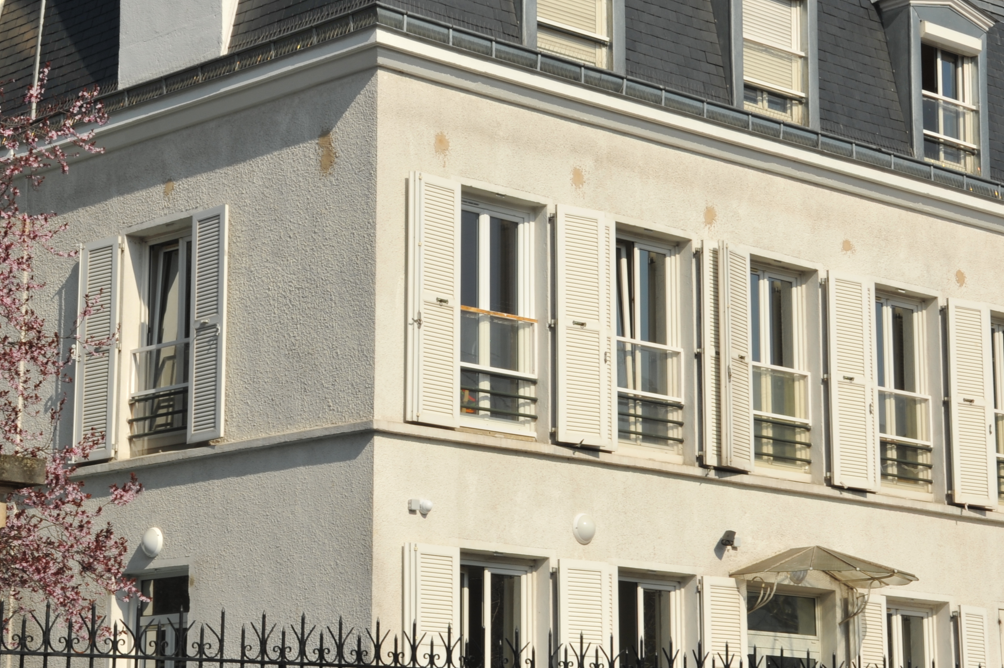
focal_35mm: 89
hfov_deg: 22.9
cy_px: 335
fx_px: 2481
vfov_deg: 15.3
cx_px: 432
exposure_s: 1/160
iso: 200
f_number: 18
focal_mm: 52
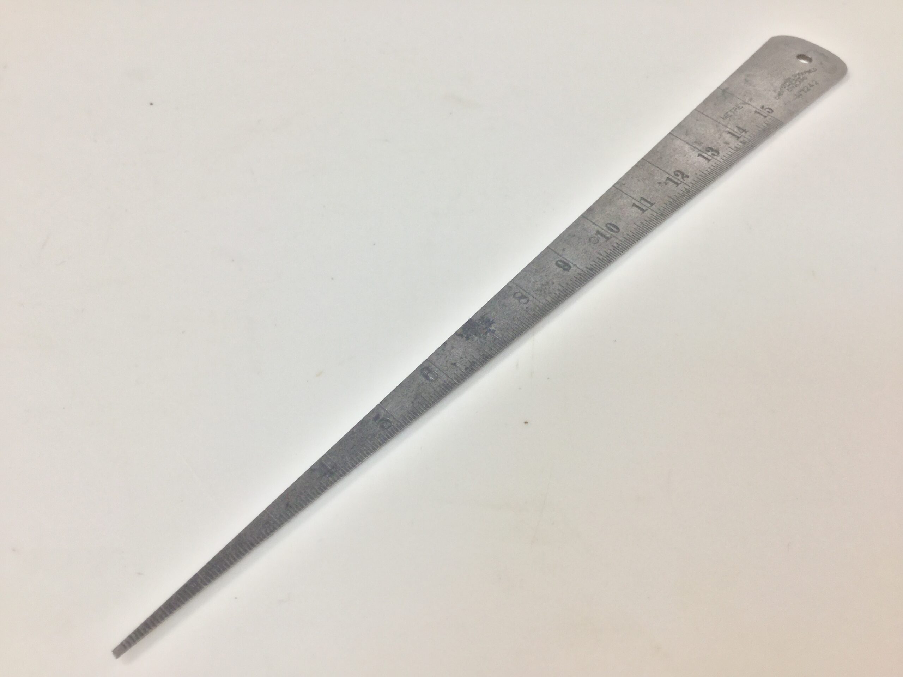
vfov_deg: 45.4
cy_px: 338
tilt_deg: -50.3
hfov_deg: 58.4
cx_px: 452
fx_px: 809
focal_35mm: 31
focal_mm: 3.3
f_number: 2.4
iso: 32
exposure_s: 1/33
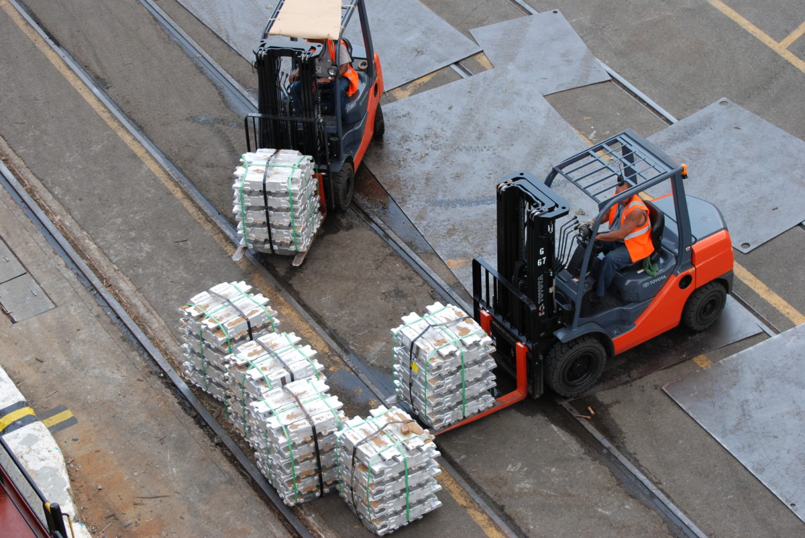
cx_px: 402
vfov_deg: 13.1
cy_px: 269
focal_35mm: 105
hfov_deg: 19.4
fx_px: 2350
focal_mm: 70
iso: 200
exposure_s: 1/320
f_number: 4.5
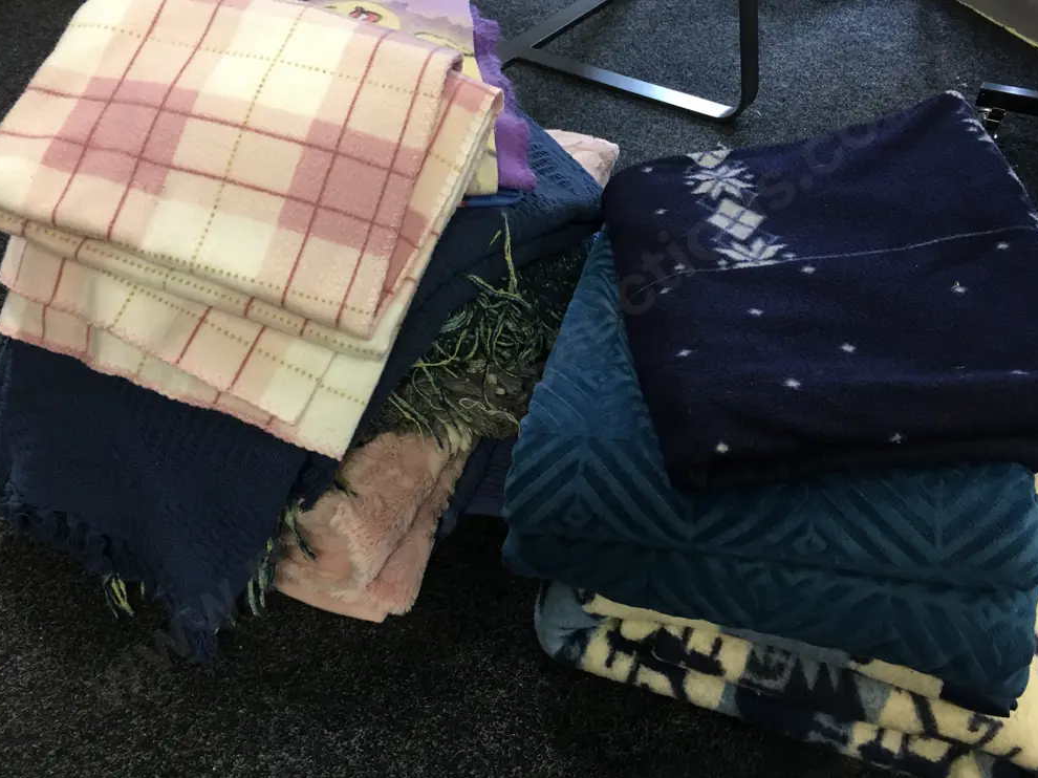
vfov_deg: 46.8
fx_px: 899
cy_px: 377
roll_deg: -0.3
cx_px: 523
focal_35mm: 30
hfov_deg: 60.0
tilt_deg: -41.0
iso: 64
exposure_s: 1/17
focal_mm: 4.15
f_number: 2.2
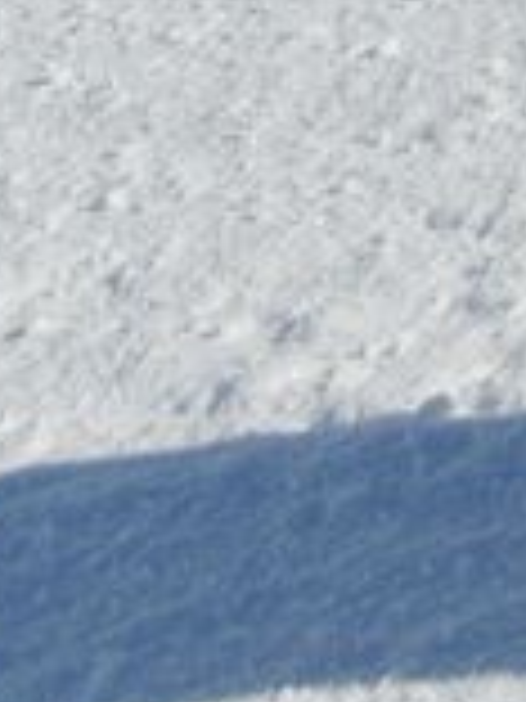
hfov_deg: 2.9
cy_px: -1935
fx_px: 10313
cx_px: 1508
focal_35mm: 509
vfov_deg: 3.7
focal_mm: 46
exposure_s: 1/500
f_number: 13
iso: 200
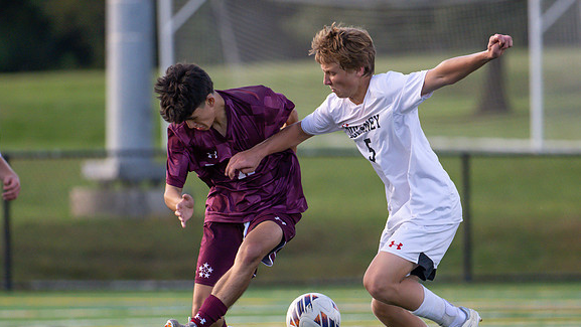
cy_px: 246
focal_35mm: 647
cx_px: 273
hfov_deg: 3.3
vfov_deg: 1.9
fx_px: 9971
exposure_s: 1/2500
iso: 2200
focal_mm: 400
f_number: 4.5
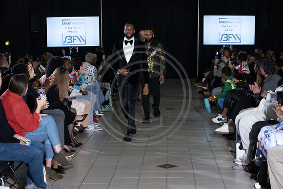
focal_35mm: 80
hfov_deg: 25.4
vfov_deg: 17.1
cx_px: 142
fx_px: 629
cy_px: 94
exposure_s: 1/160
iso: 1250
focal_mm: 80
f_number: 5.6
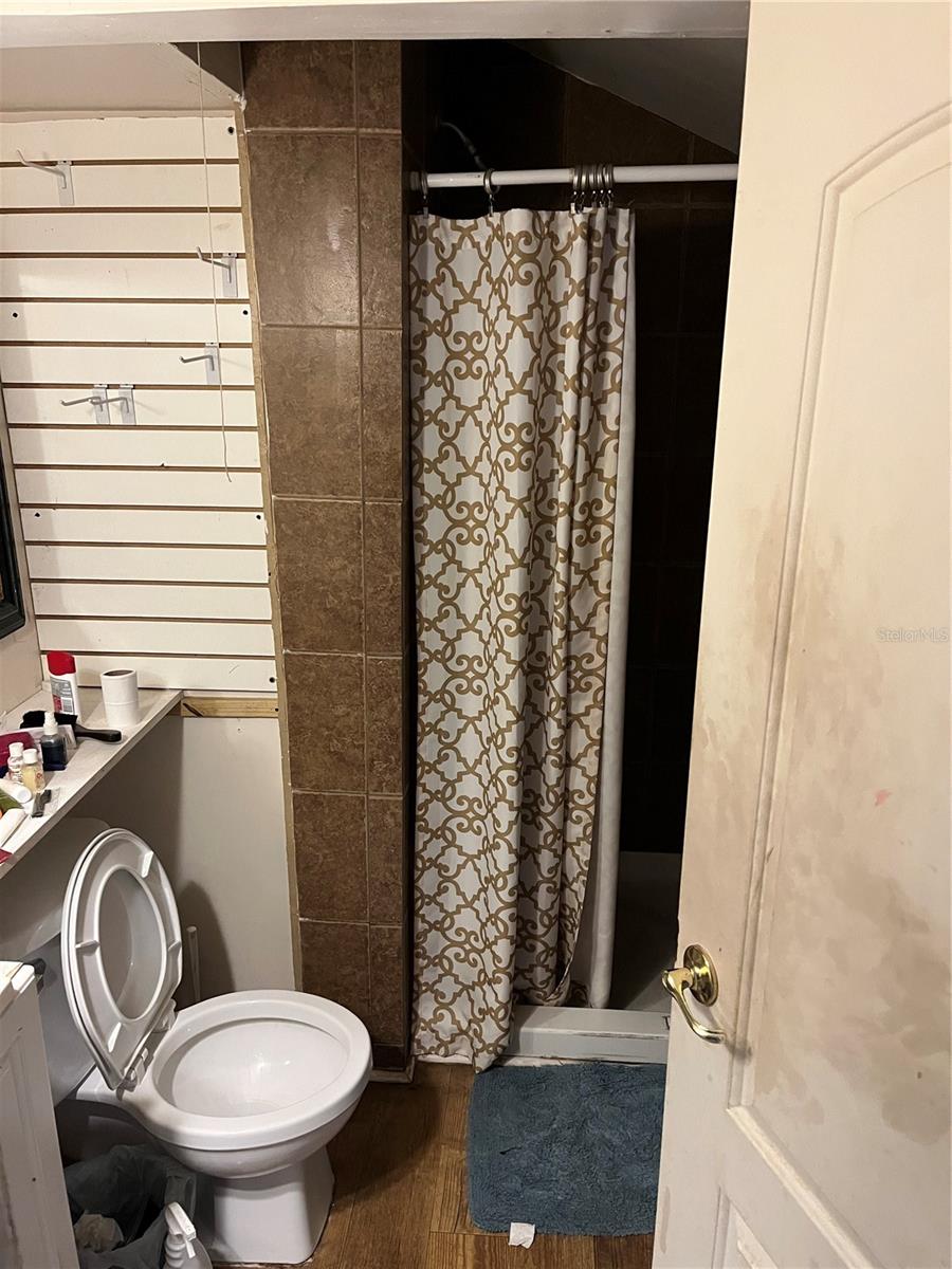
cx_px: 476
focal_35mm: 26
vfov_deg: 67.3
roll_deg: -1.0
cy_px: 634
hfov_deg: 53.1
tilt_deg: -15.1
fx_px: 953
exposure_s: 1/51
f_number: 1.6
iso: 500
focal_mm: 5.1
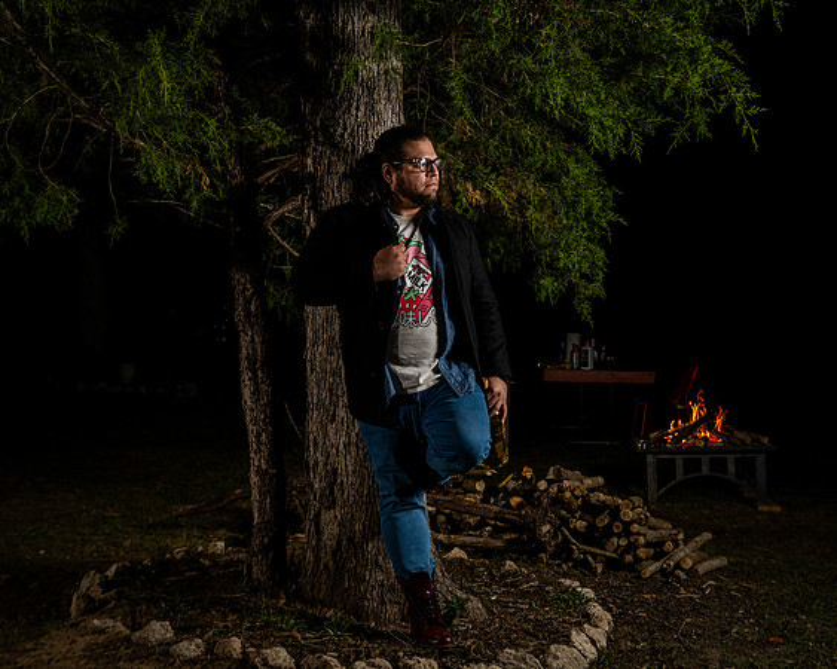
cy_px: 334
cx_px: 418
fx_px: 1283
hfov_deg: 36.1
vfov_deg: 29.2
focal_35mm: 52
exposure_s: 1/250
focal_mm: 46
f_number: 5
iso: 500
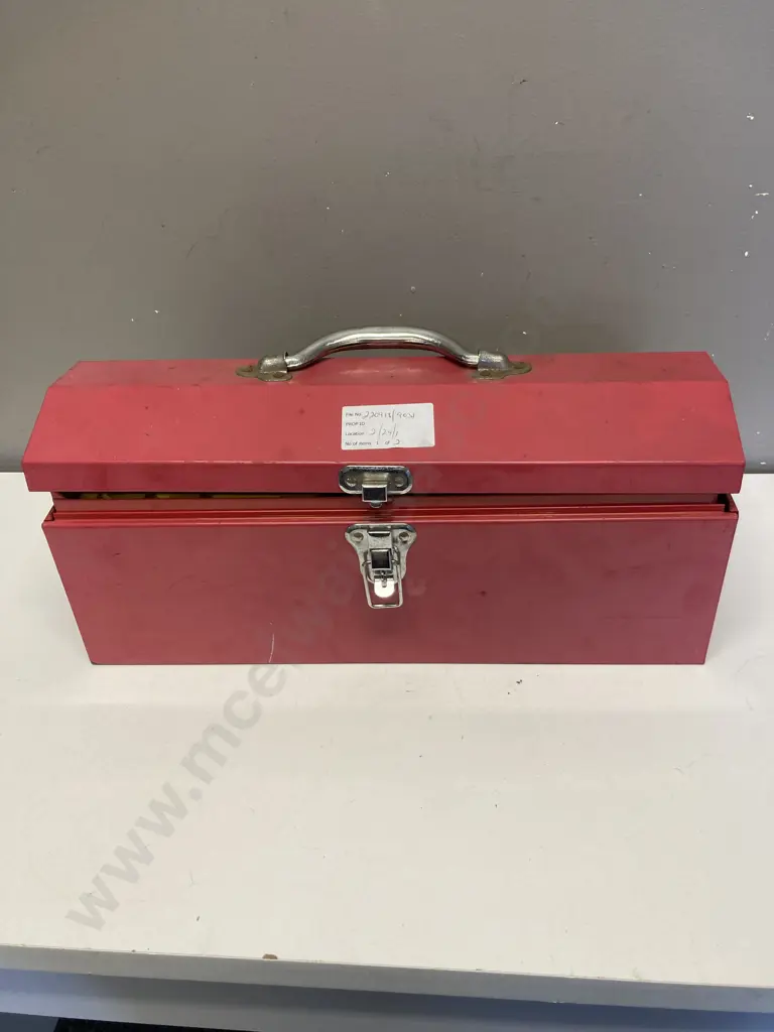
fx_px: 835
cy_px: 516
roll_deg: +2.7
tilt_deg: -34.9
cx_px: 387
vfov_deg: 63.4
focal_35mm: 28
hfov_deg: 49.7
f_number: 1.8
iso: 50
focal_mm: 3.99
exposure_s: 1/50
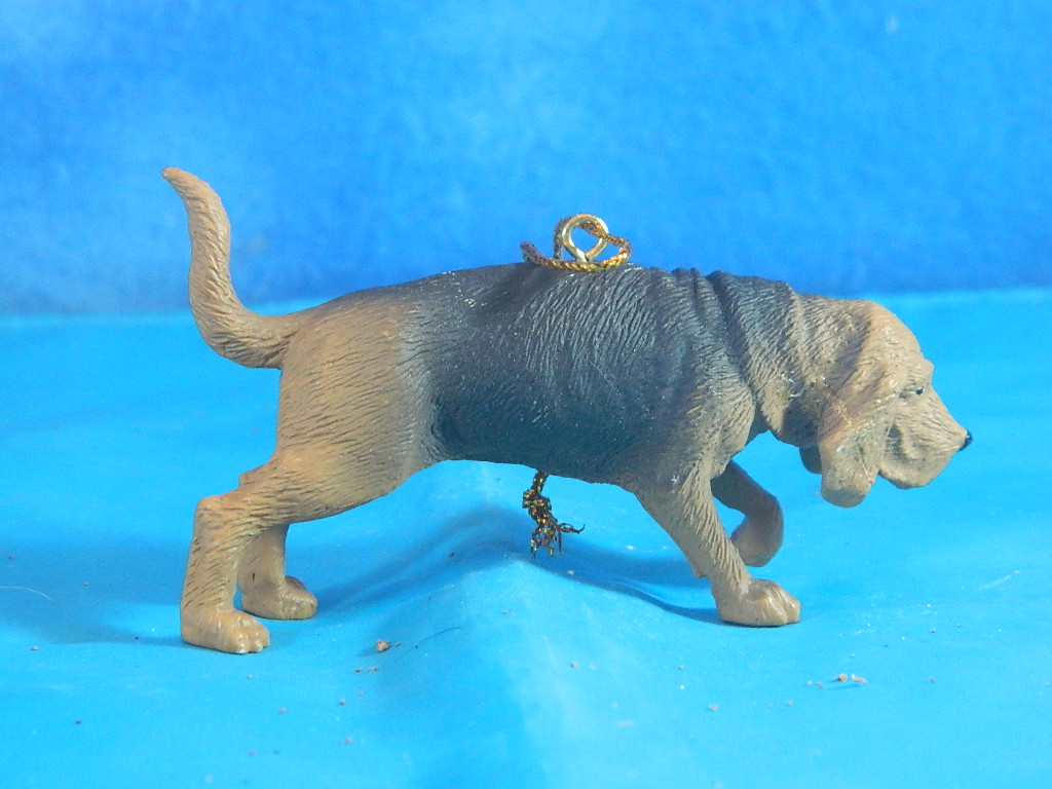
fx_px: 3130
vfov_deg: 14.4
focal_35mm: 103
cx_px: 526
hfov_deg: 19.1
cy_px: 394
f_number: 4.5
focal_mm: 18.6
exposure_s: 1/15
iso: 400
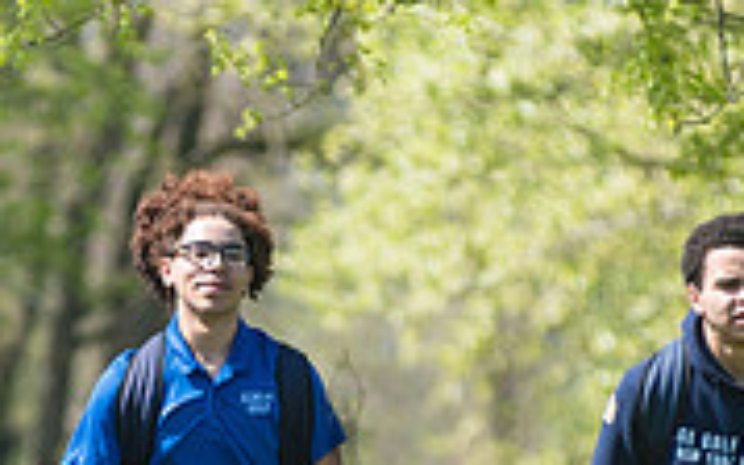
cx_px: 196
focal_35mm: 754
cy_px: 396
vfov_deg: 1.7
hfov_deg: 2.8
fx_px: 15293
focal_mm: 200
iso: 100
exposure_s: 1/640
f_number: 3.5
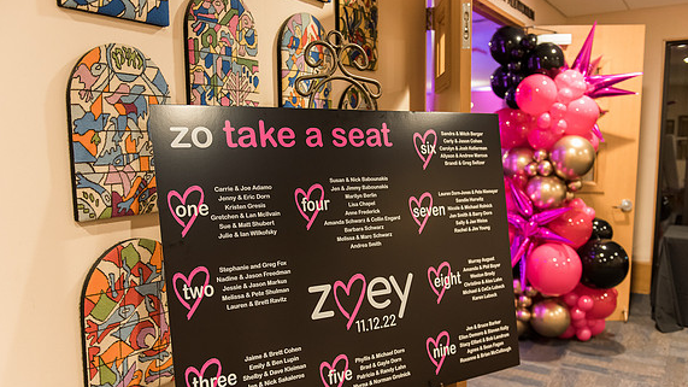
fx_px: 602
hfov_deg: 59.5
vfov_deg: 35.5
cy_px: 228
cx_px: 347
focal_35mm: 33
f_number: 2.8
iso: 2500
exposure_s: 1/40
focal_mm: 31
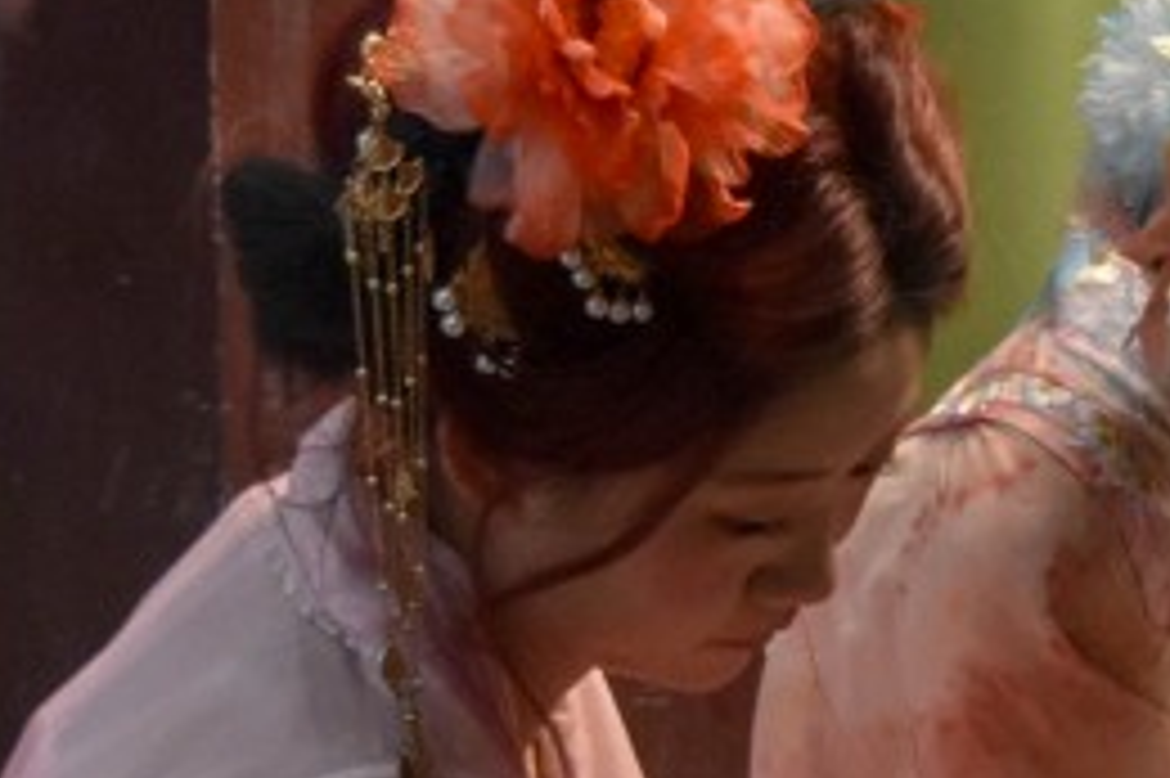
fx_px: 6885
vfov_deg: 6.4
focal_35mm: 212
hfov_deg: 9.7
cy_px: 1057
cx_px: 1017
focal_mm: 34
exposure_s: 1/500
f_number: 4.5
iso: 1250
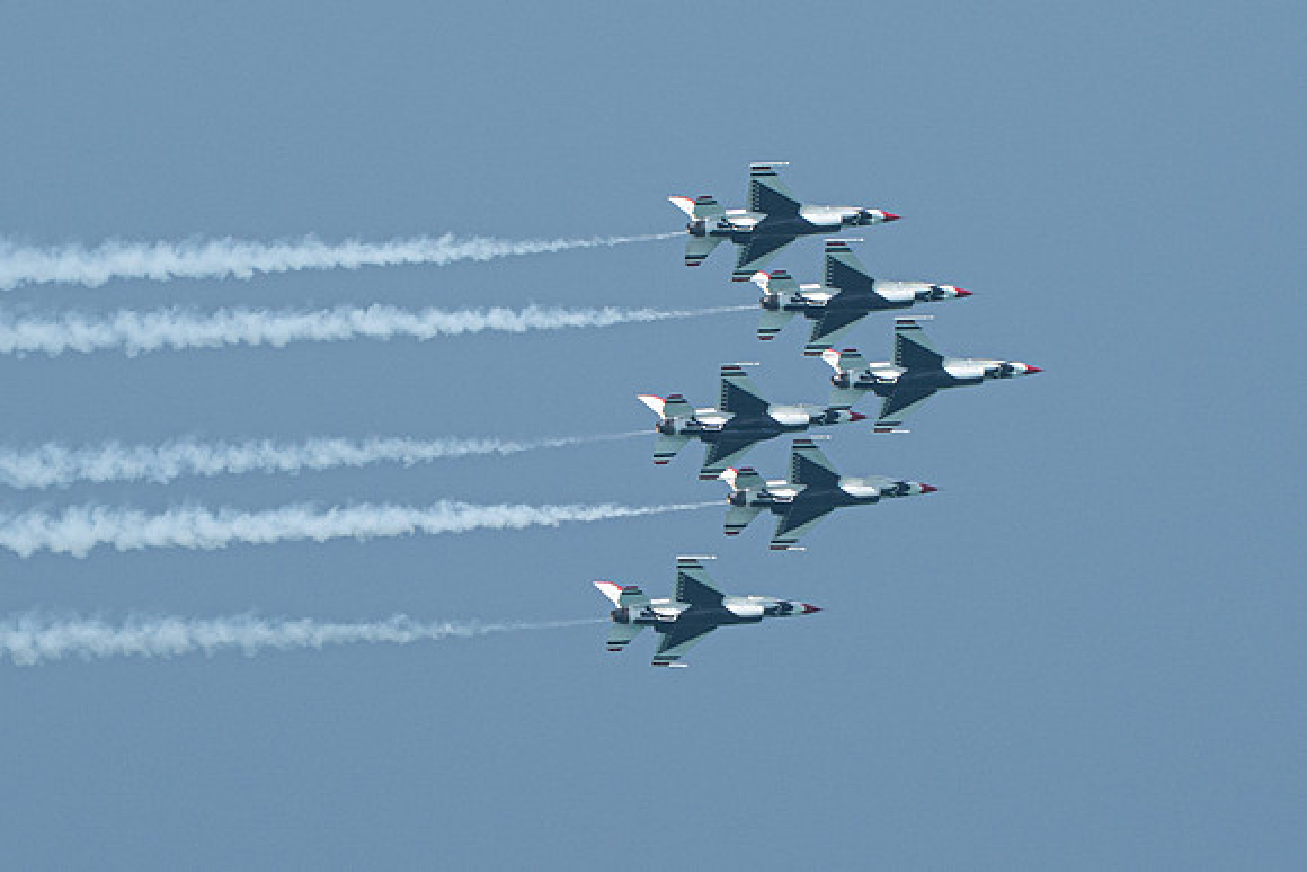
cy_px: 557
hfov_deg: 2.7
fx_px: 27987
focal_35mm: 771
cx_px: 653
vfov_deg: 1.8
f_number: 10
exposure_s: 1/2000
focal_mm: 352
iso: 640
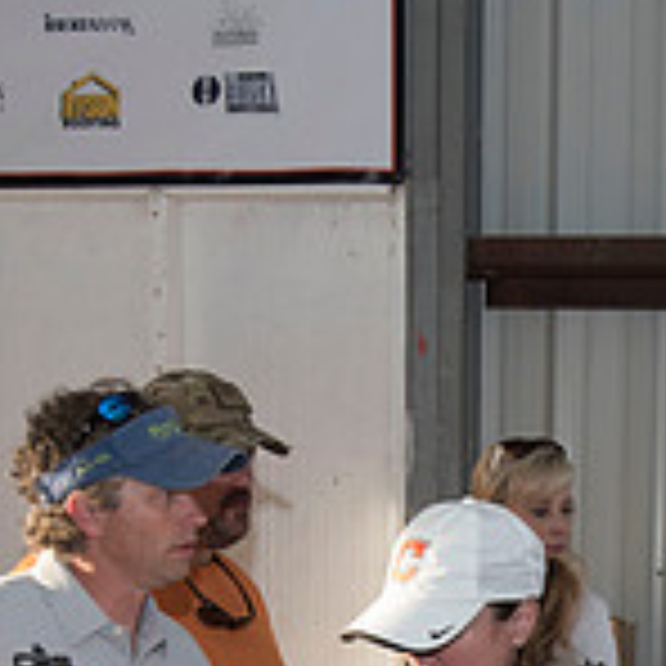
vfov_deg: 17.8
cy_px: 803
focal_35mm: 93
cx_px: 680
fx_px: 2024
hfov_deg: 18.2
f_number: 5.6
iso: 500
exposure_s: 1/250
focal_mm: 28
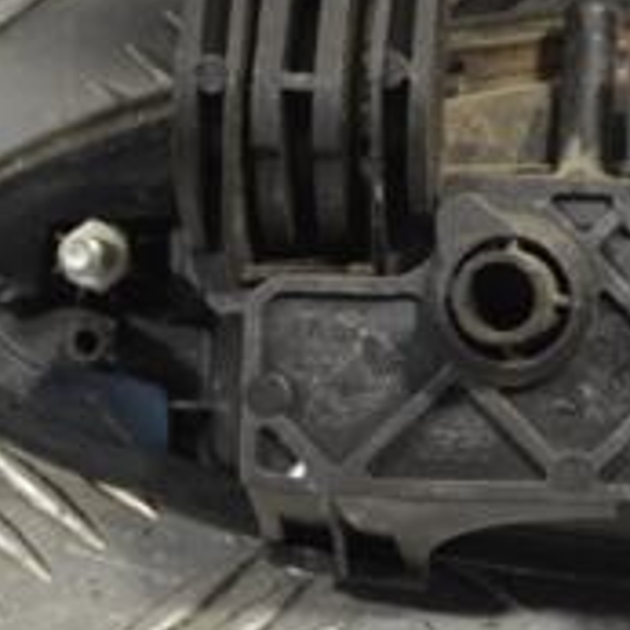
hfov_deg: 8.2
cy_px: 98
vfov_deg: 8.2
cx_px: 794
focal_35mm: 212
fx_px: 4365
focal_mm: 48
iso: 220
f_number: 5.6
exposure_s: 1/30
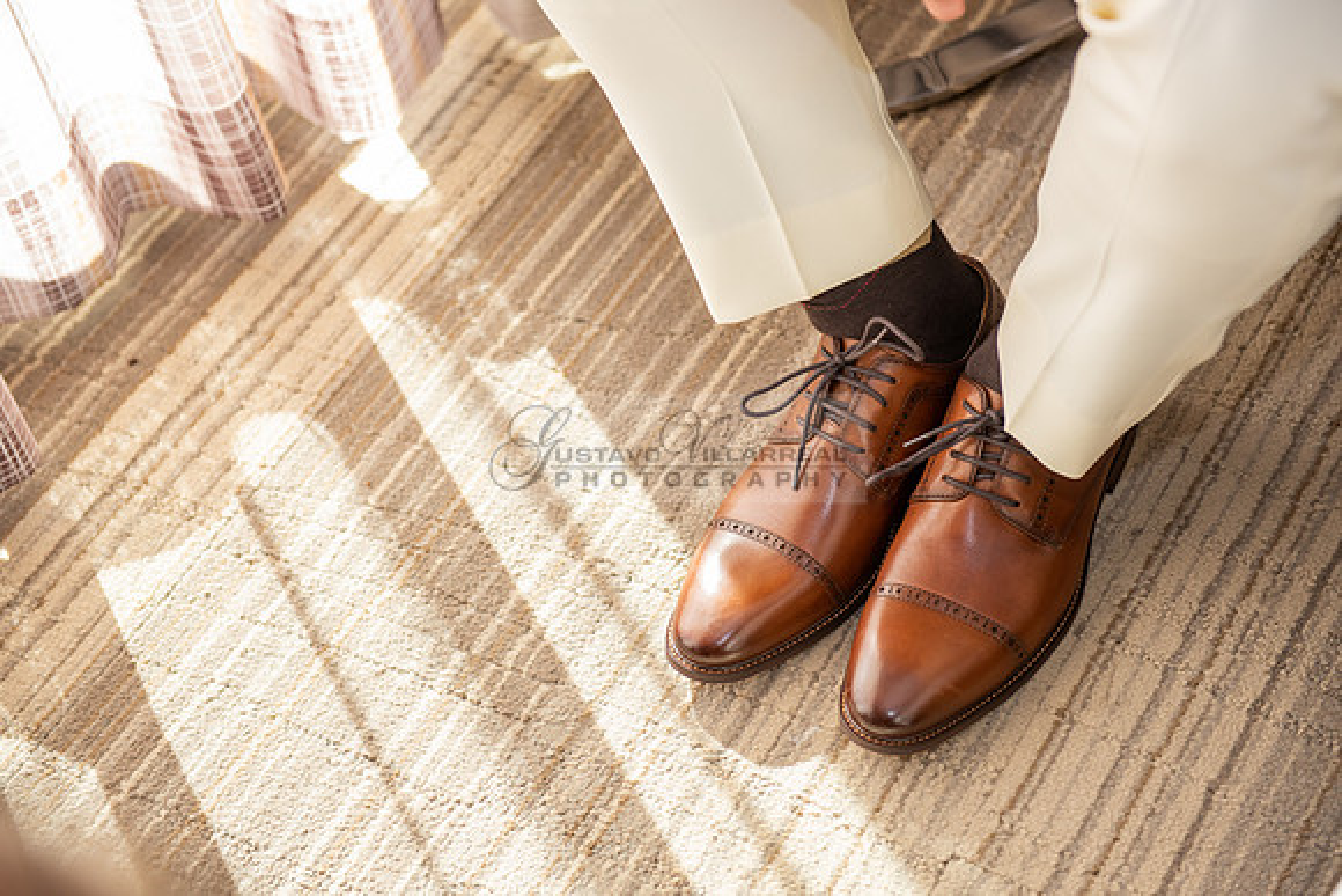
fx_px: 2610
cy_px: 448
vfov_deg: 19.5
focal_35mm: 70
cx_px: 671
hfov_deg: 28.8
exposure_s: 1/250
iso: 320
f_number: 3.5
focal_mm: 70
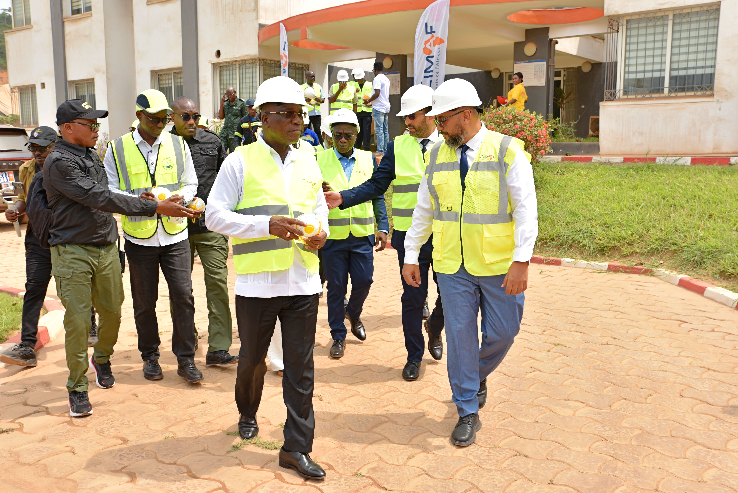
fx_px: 738
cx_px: 369
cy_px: 246
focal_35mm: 36
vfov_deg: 36.9
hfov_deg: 53.1
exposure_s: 1/125
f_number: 8
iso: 125
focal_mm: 36
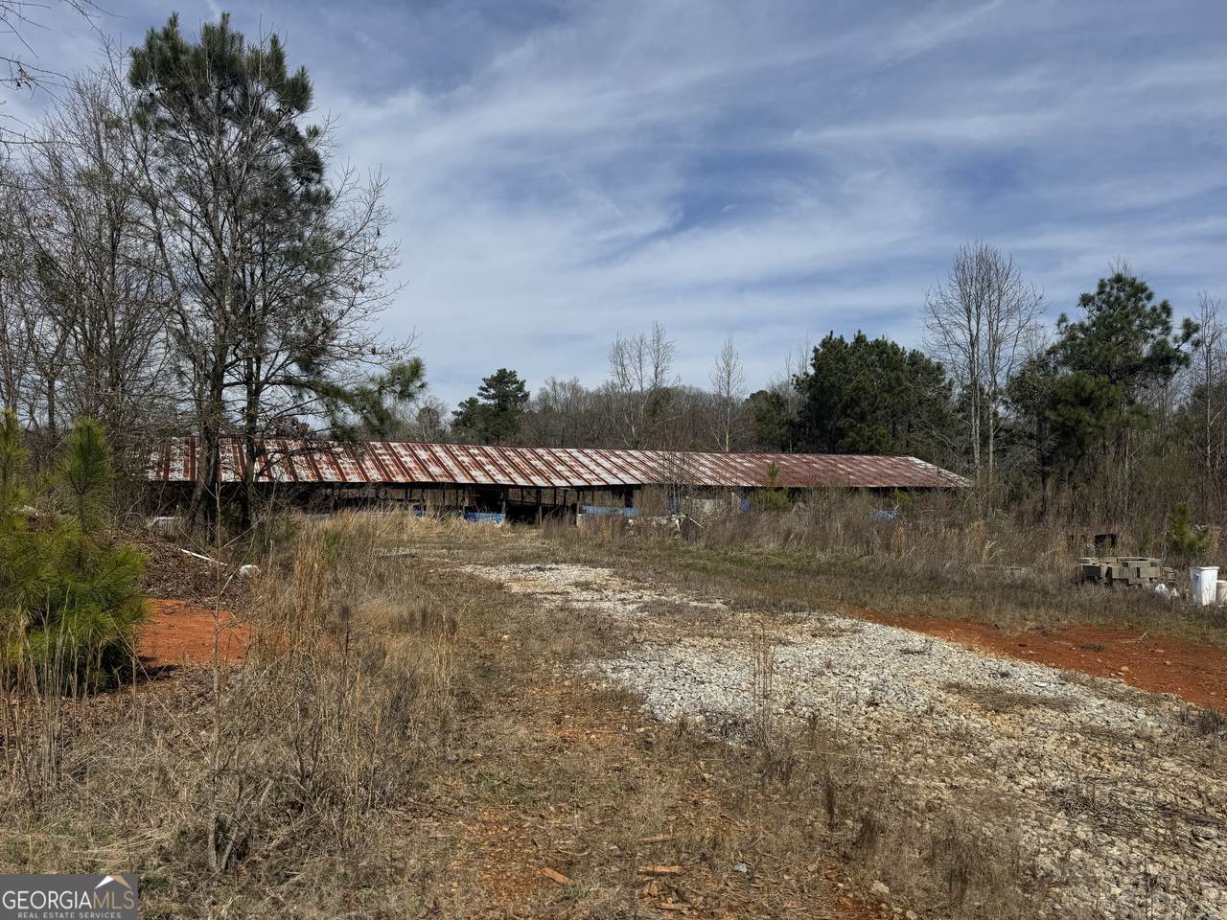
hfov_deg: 71.6
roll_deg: -1.2
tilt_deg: +1.3
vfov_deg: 56.8
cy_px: 460
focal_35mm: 24
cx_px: 614
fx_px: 851
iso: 80
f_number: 1.78
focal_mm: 6.76
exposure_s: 1/7937
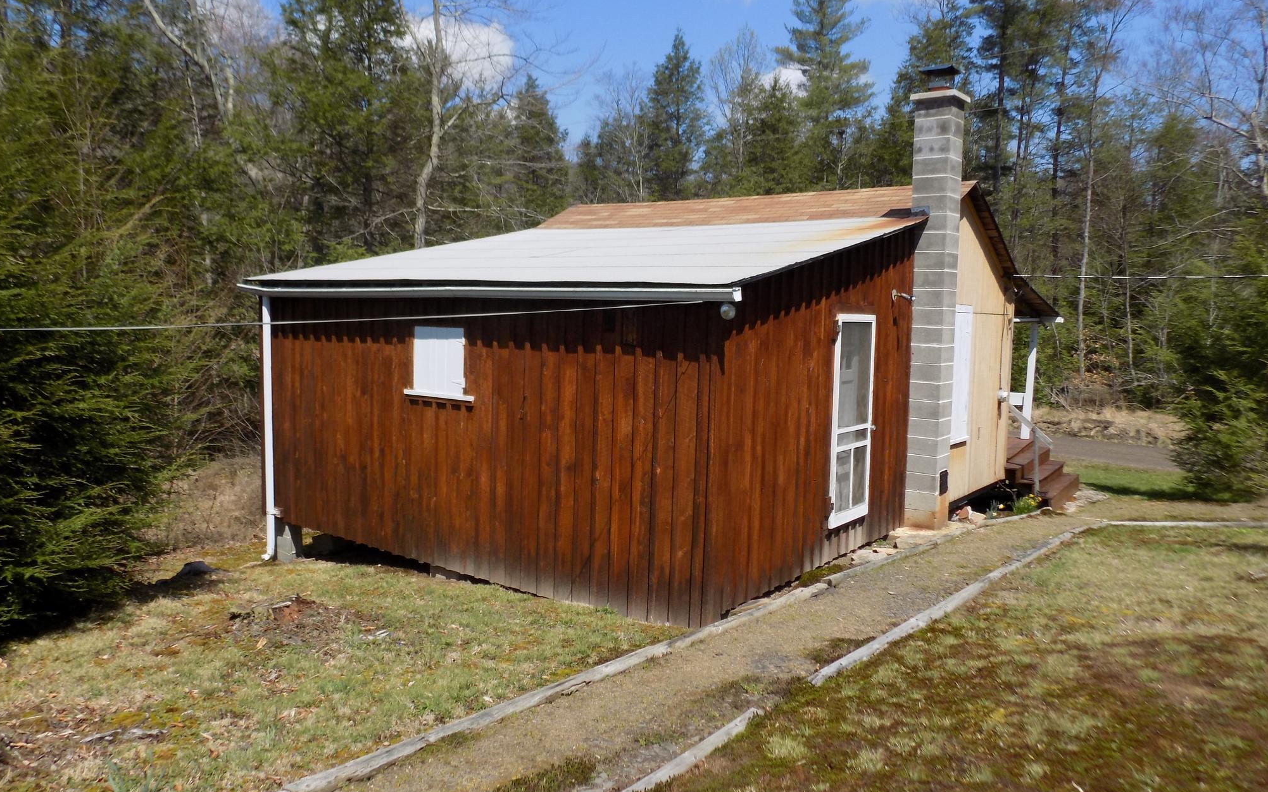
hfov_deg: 70.4
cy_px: 414
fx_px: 899
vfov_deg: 47.6
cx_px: 621
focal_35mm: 26
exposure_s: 1/1000
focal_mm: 4.3
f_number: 3.1
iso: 80
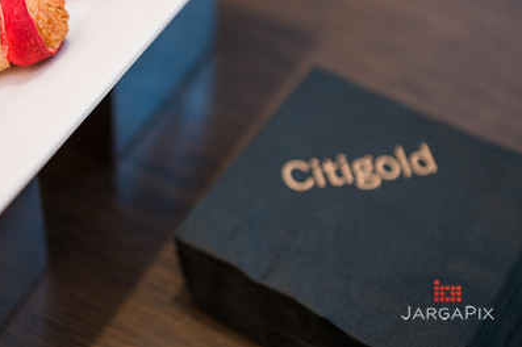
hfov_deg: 27.4
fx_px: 1058
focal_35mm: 73
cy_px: 95
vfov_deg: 18.5
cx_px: 146
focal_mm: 50
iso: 400
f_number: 3.2
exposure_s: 1/200
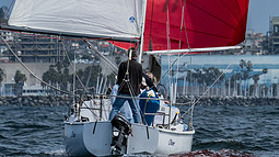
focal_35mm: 713
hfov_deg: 3.0
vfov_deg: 1.7
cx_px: 193
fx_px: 5271
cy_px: -2
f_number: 6.3
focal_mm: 200
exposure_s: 1/2000
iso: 200
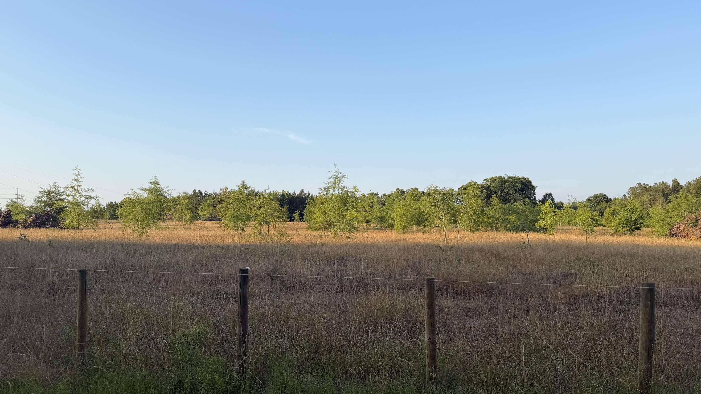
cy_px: 224
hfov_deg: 69.9
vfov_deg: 42.8
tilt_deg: -0.2
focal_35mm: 27
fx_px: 502
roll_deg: -2.4
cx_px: 349
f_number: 1.78
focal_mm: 6.76
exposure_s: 1/1949
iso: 80
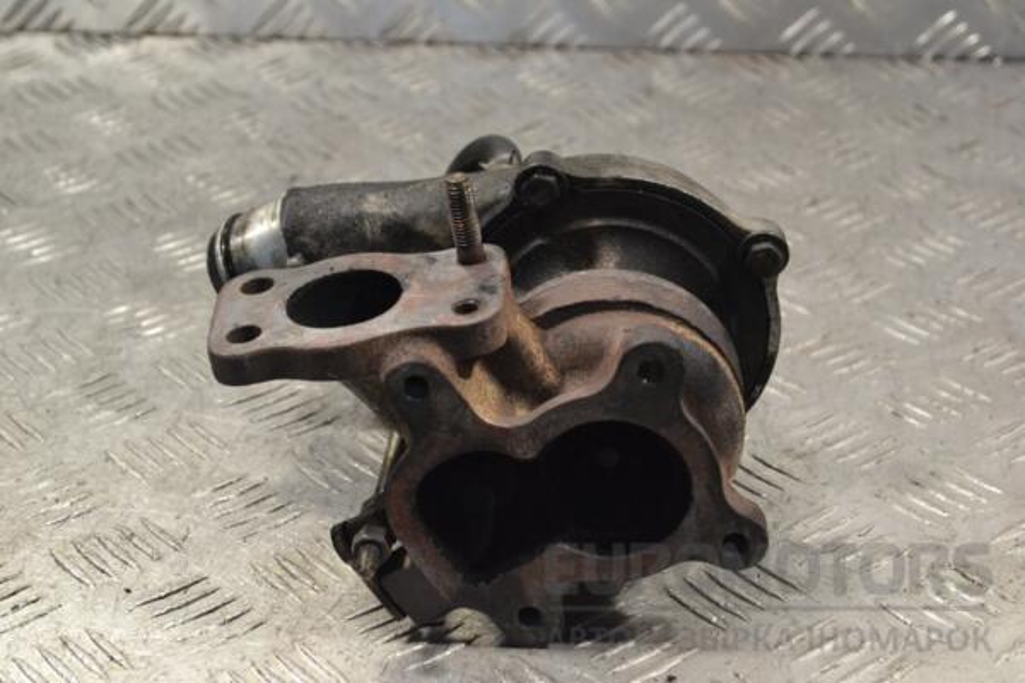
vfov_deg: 16.6
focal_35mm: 82
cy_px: 342
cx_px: 512
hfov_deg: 24.6
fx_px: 2349
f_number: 8
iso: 3200
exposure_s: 1/250
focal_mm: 55
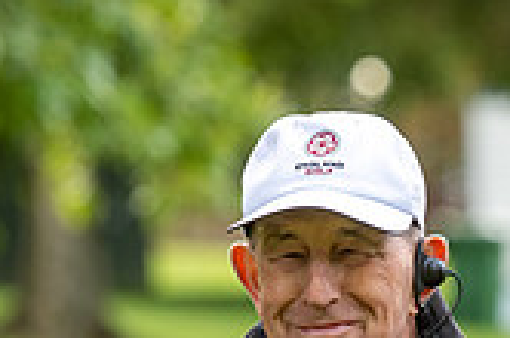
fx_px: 12216
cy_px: 590
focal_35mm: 864
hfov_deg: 2.4
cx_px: 700
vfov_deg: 1.6
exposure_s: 1/250
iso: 200
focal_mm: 165
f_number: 5
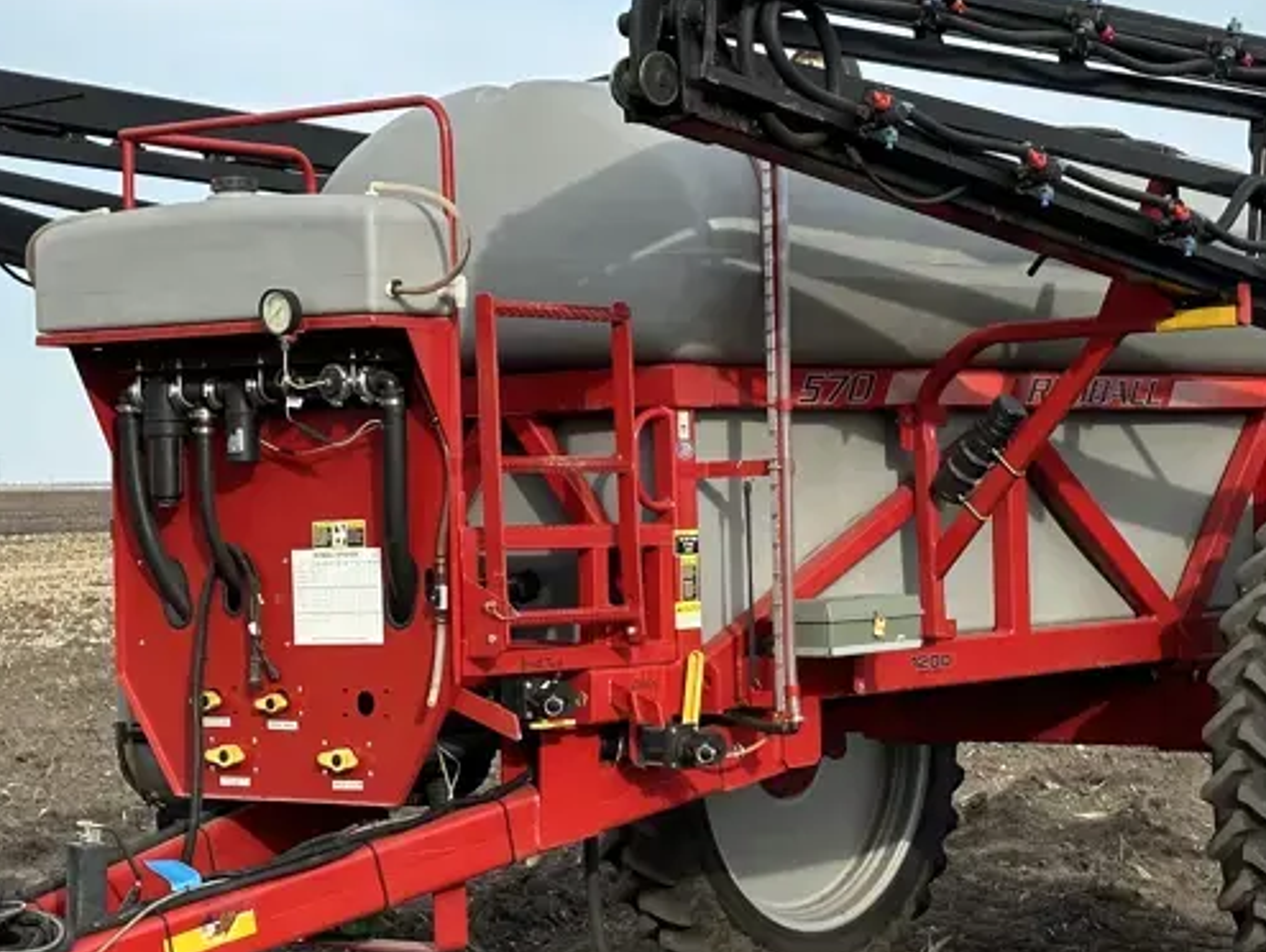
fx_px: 3404
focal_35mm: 93
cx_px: 854
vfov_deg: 15.9
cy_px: 583
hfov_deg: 21.0
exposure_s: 1/1590
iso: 64
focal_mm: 6.86
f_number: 1.78
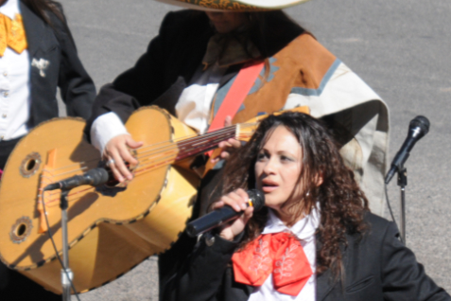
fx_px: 3858
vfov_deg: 4.5
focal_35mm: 308
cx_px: 321
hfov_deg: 6.7
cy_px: 182
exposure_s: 1/2000
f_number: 7.1
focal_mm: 98
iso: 640
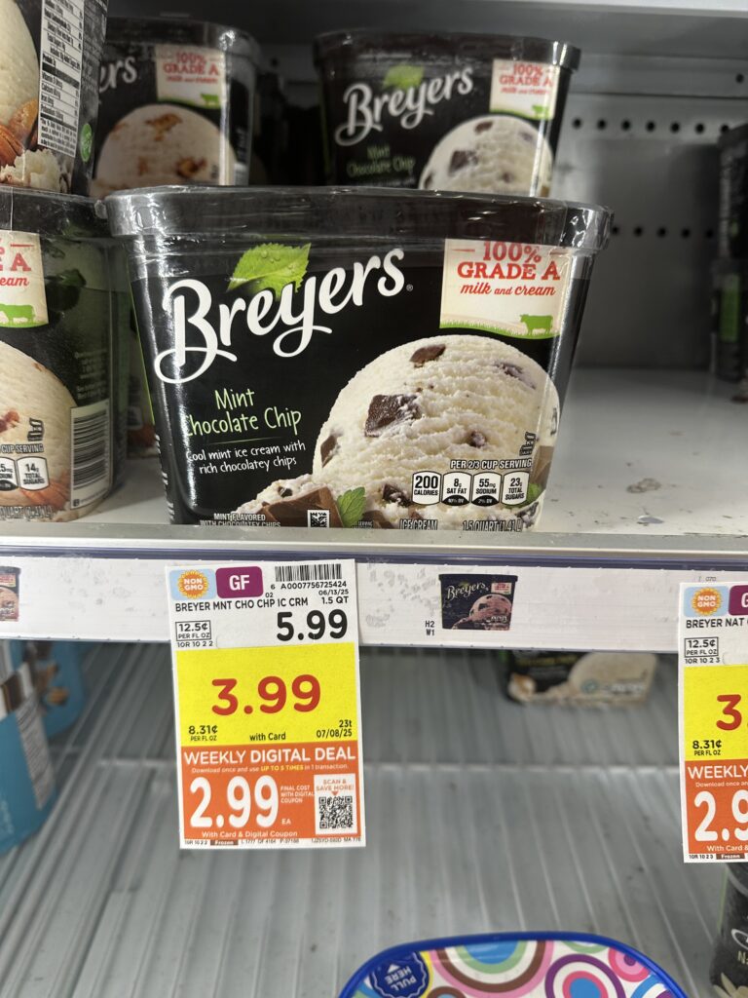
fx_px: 691
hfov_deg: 56.8
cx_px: 374
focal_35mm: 24
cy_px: 499
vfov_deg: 71.6
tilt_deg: -17.9
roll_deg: -1.4
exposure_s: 1/125
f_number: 1.78
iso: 100
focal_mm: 6.86
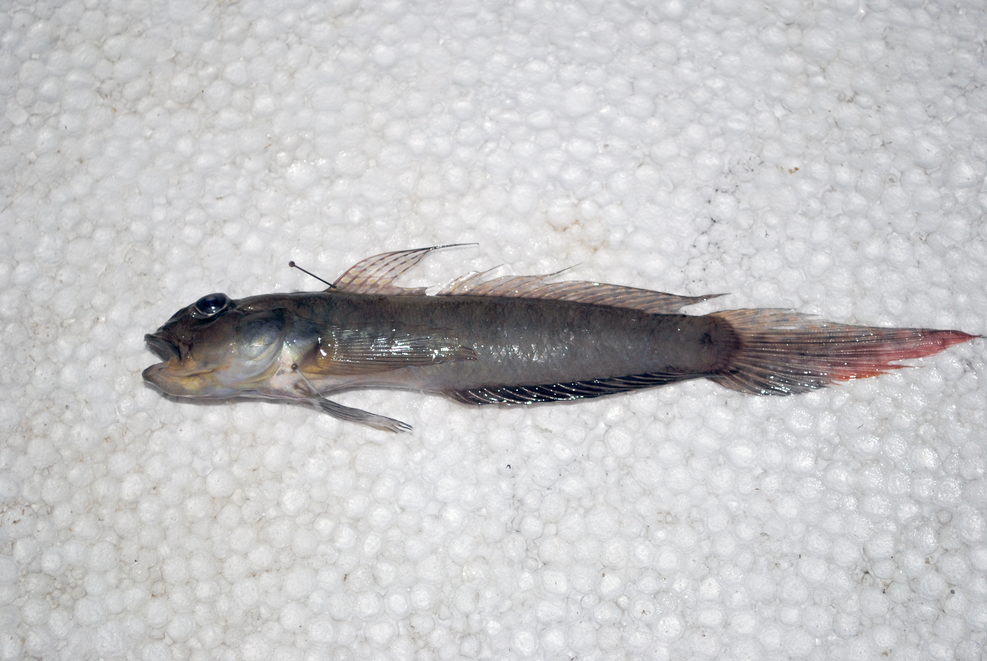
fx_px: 2265
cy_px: 330
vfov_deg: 16.6
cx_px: 494
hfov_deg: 24.6
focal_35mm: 82
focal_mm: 55
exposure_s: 1/60
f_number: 5.6
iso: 200
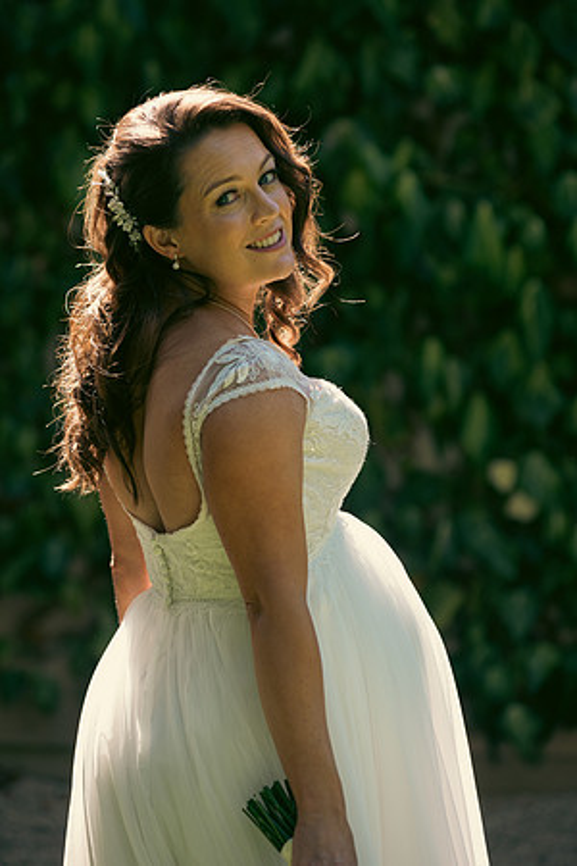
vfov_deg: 15.2
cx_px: 288
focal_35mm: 135
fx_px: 3245
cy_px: 433
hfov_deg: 10.2
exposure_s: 1/200
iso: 125
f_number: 3.5
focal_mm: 135
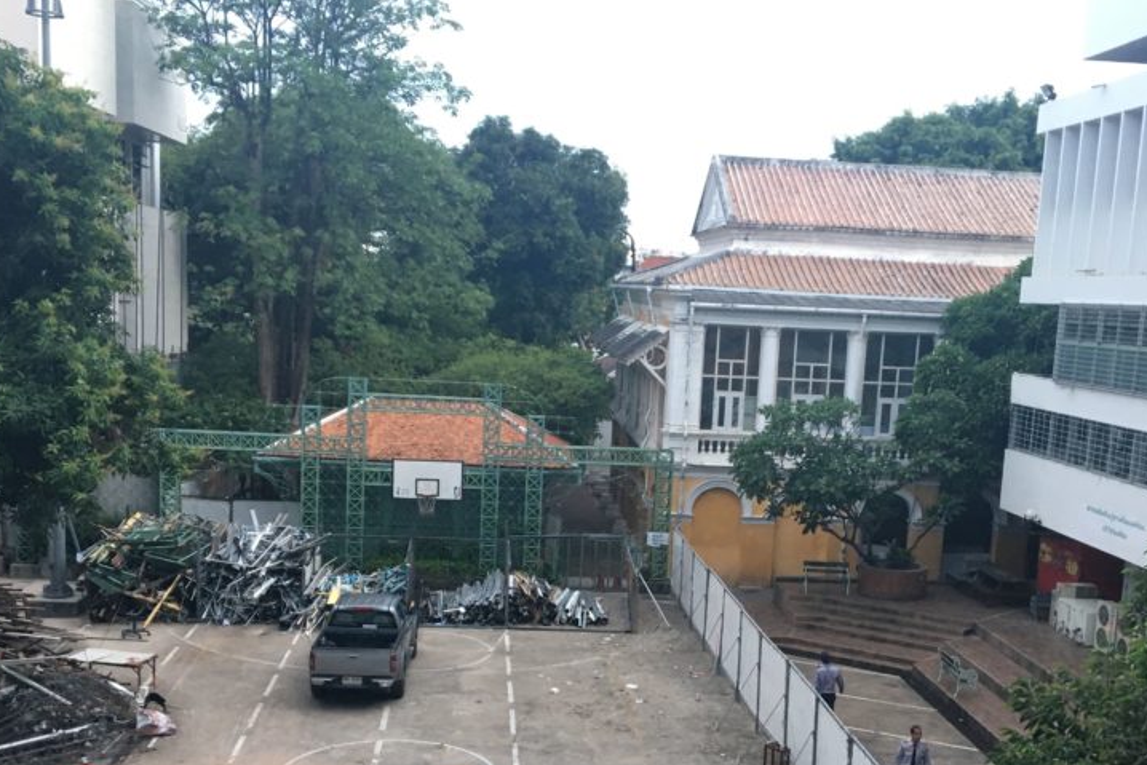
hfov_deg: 45.3
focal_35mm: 43
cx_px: 644
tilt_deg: -9.2
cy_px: 524
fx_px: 1370
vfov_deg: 30.9
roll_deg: -1.7
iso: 125
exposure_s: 1/33
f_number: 2.2
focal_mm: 4.15
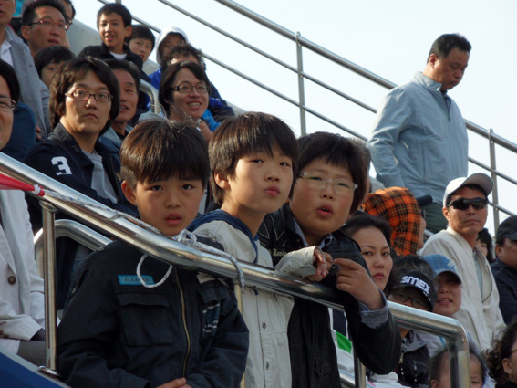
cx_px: 261
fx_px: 4047
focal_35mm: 271
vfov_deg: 5.5
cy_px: 177
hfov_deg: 7.3
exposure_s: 1/250
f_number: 5.8
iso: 80
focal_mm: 42
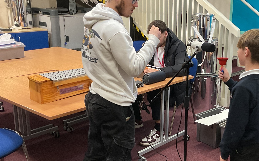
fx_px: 346
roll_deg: -2.2
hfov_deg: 39.9
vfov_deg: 26.3
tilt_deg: -15.8
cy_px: 84
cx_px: 196
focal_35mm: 49
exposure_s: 1/60
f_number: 1.8
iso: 200
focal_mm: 3
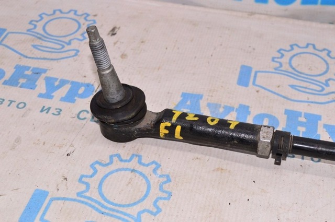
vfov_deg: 21.5
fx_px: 586
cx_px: 168
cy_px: 111
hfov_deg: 31.9
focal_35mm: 63
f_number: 8
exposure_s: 1/200
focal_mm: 42
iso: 1600
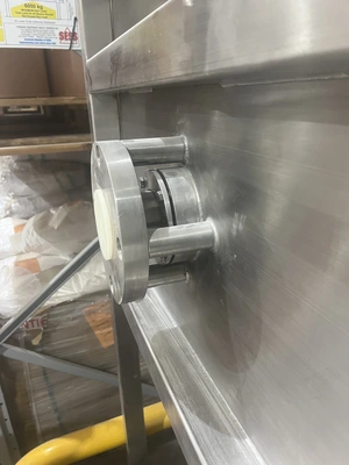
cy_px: 232
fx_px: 350
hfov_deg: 53.1
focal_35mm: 26
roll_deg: +4.5
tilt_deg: -22.1
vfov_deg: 67.3
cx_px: 174
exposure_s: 1/60
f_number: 1.6
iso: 320
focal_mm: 5.1
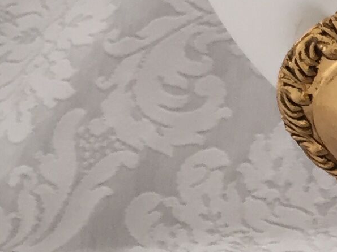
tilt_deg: +22.2
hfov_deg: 11.2
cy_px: 215
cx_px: 696
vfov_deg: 9.3
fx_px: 1548
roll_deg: -3.8
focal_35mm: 159
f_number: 2.2
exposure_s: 1/33
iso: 40
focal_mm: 4.15
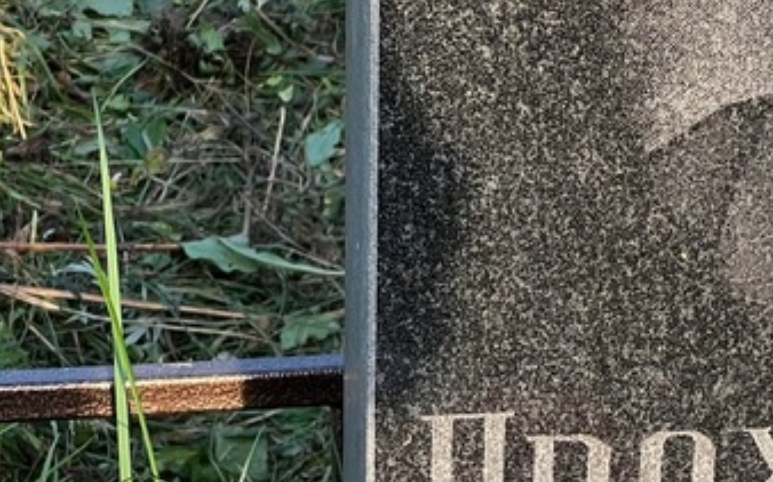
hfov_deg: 10.8
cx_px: 782
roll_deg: -1.9
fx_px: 4065
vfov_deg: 6.7
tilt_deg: -25.3
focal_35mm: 193
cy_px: 660
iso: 32
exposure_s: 1/99
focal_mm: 9
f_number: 2.8
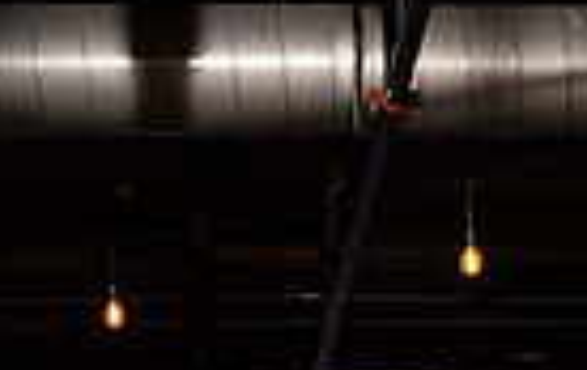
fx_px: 2229
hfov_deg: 15.0
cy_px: 897
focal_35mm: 139
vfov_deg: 8.6
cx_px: 206
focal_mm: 42
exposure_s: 1/200
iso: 1250
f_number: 6.3
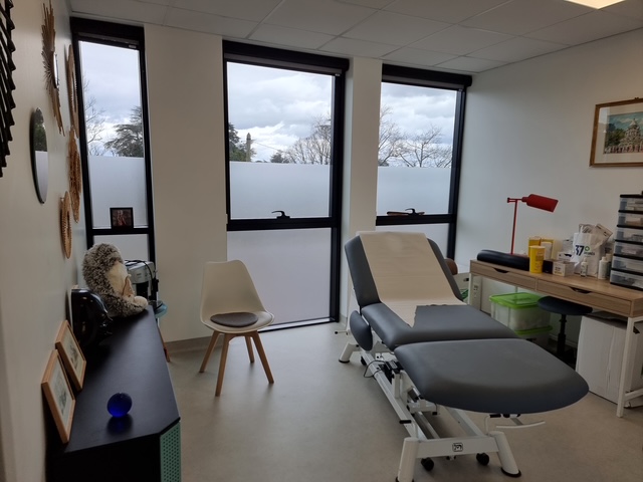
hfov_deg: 71.6
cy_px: 241
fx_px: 446
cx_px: 322
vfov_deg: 56.8
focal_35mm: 24
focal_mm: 6.7
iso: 50
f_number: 1.8
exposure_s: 1/167
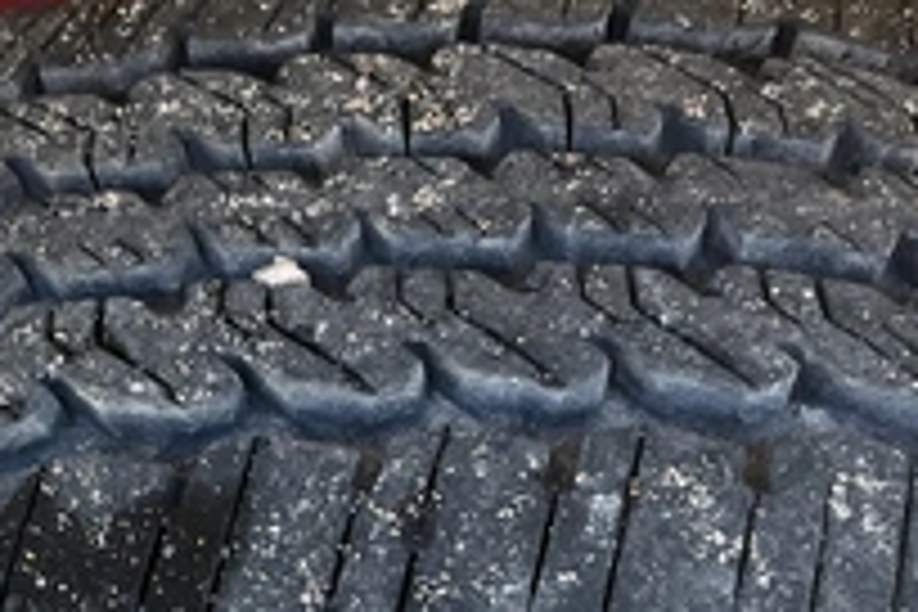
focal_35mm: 59
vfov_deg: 22.3
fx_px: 1504
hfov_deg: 33.5
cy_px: 590
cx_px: 270
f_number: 1.8
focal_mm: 3
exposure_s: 1/122
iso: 50
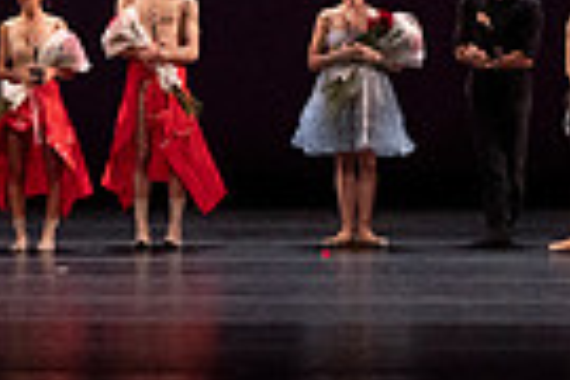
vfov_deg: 3.2
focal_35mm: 431
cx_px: 110
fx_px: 6824
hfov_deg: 4.8
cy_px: -348
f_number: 13
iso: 12800
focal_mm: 100
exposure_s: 1/320
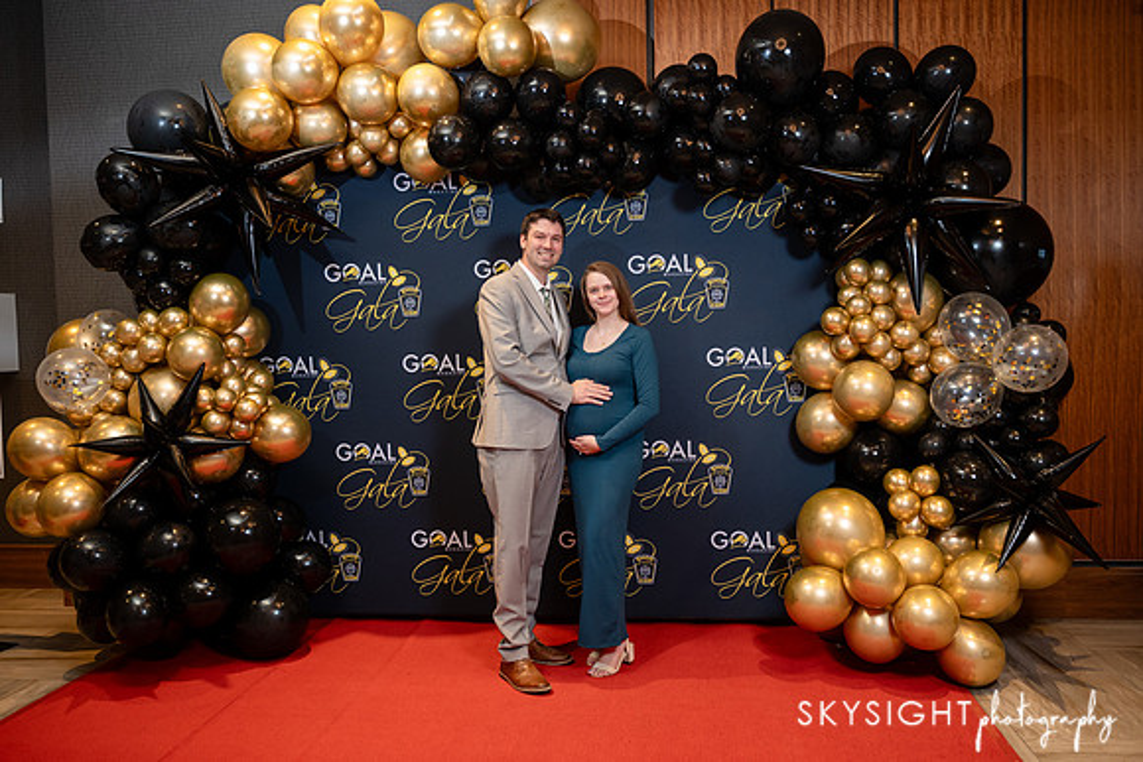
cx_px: 572
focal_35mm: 29
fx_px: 914
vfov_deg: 45.3
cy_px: 381
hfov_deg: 64.1
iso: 1000
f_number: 2.8
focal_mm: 28
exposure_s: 1/160
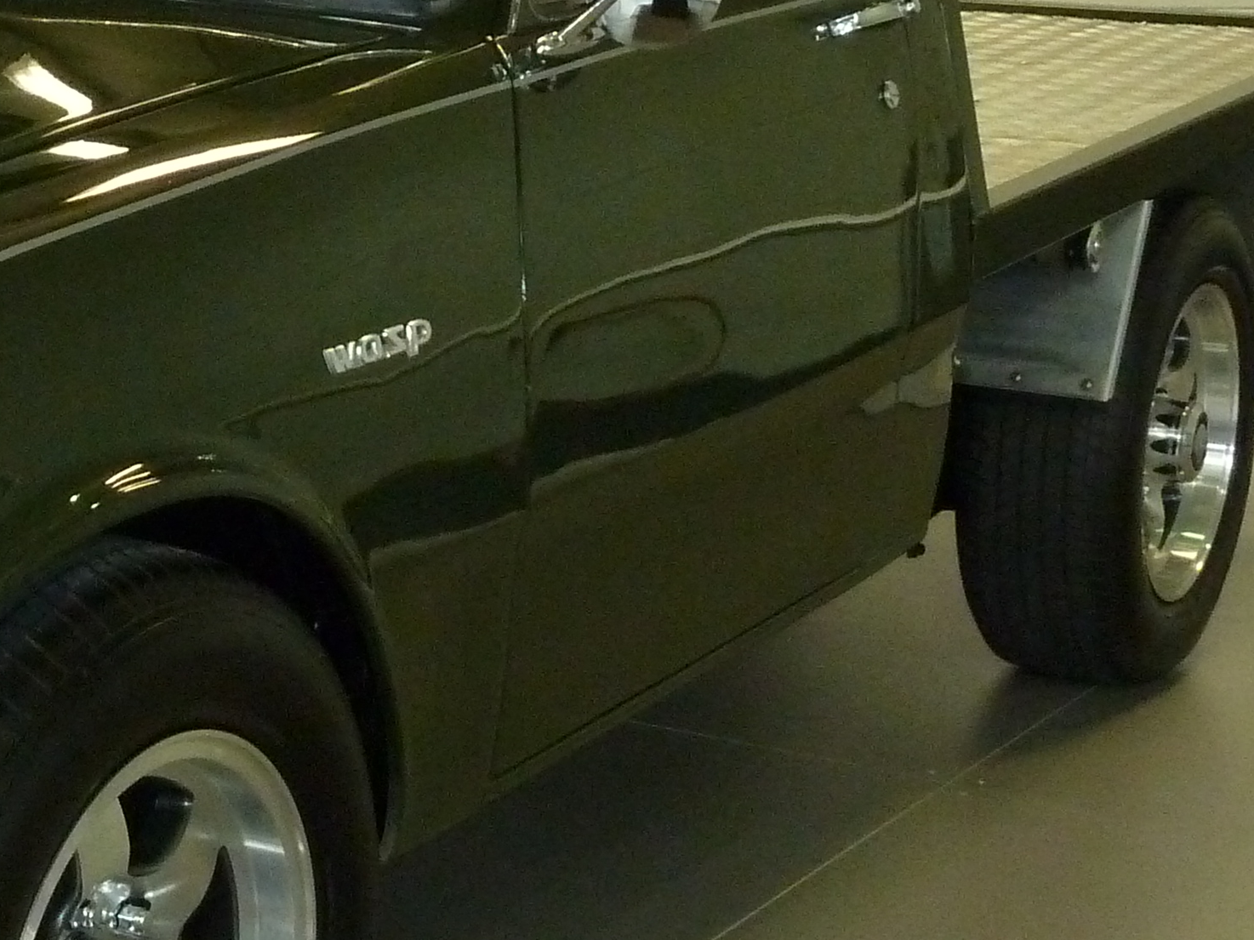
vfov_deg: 15.6
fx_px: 3441
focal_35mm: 95
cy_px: 409
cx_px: -71
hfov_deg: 19.9
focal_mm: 5.7
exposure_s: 1/30
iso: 400
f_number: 3.5
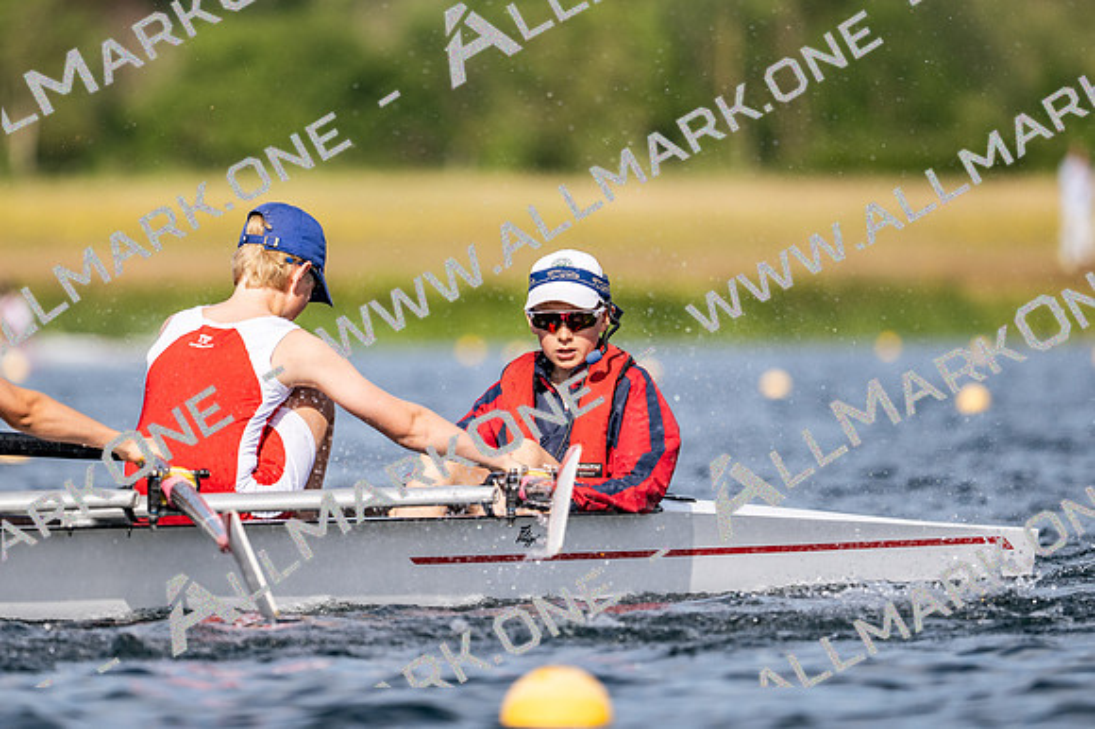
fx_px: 18239
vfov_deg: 2.3
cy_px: 364
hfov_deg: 3.4
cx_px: 548
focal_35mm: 600
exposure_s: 1/2500
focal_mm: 400
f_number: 4.5
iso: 140
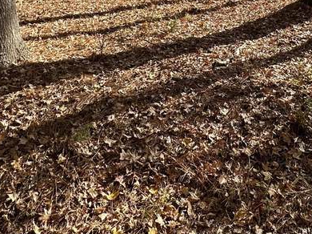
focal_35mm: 46
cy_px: -55
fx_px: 414
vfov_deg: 27.3
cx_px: 196
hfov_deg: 41.0
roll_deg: -1.0
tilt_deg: -0.2
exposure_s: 1/651
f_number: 2.2
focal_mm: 2.22
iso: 40
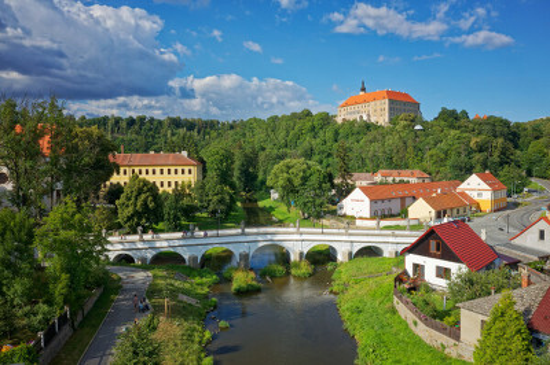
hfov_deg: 65.5
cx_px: 275
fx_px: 427
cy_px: 182
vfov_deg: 46.3
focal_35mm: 28
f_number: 8
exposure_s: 1/320
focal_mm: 10.26
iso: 100
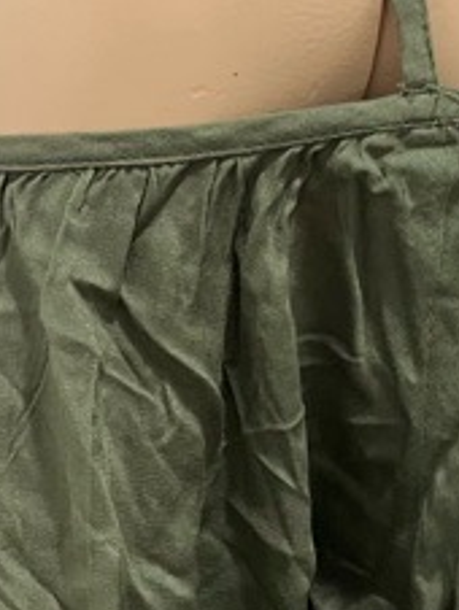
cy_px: 526
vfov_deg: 16.9
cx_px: 688
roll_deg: +2.0
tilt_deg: -15.9
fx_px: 2029
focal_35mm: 115
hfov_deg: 12.3
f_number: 1.6
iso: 250
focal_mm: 5.1
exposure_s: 1/50
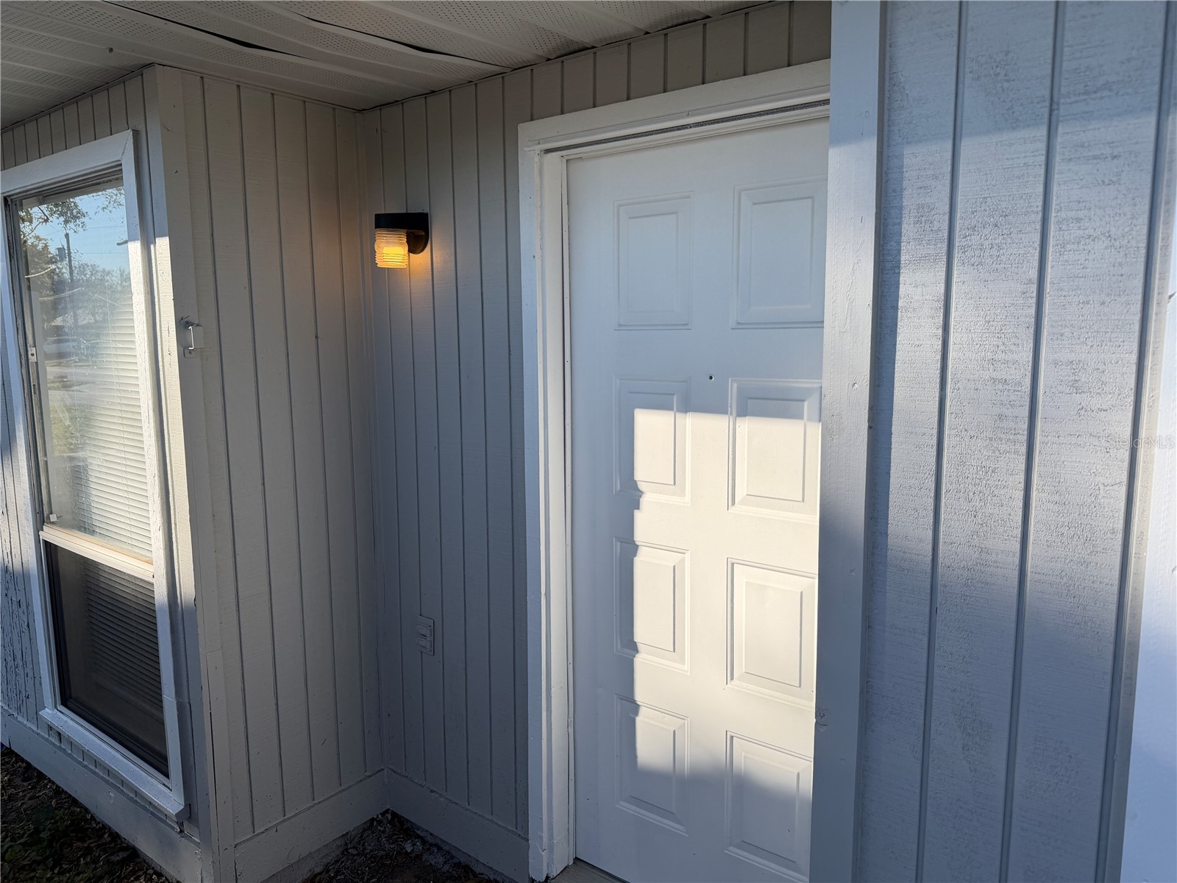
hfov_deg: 71.6
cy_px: 442
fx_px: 816
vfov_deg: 56.8
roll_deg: +0.7
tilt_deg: -7.2
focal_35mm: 24
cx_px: 588
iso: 80
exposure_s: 1/2110
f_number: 1.78
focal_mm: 6.76
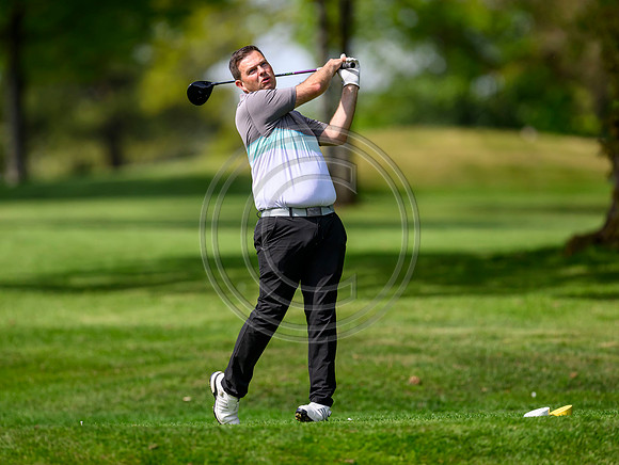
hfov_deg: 4.3
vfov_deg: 3.2
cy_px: 224
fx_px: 8314
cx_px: 285
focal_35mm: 465
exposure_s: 1/4000
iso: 500
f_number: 3.5
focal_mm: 400
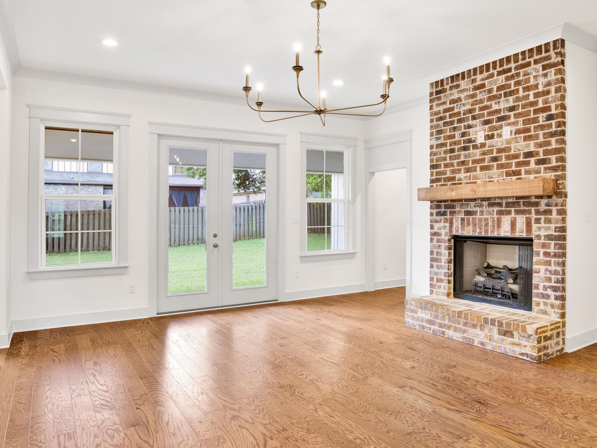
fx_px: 414
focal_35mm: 24
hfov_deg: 71.6
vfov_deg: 56.8
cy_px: 209
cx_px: 311
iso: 200
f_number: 11
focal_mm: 18
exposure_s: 1/5
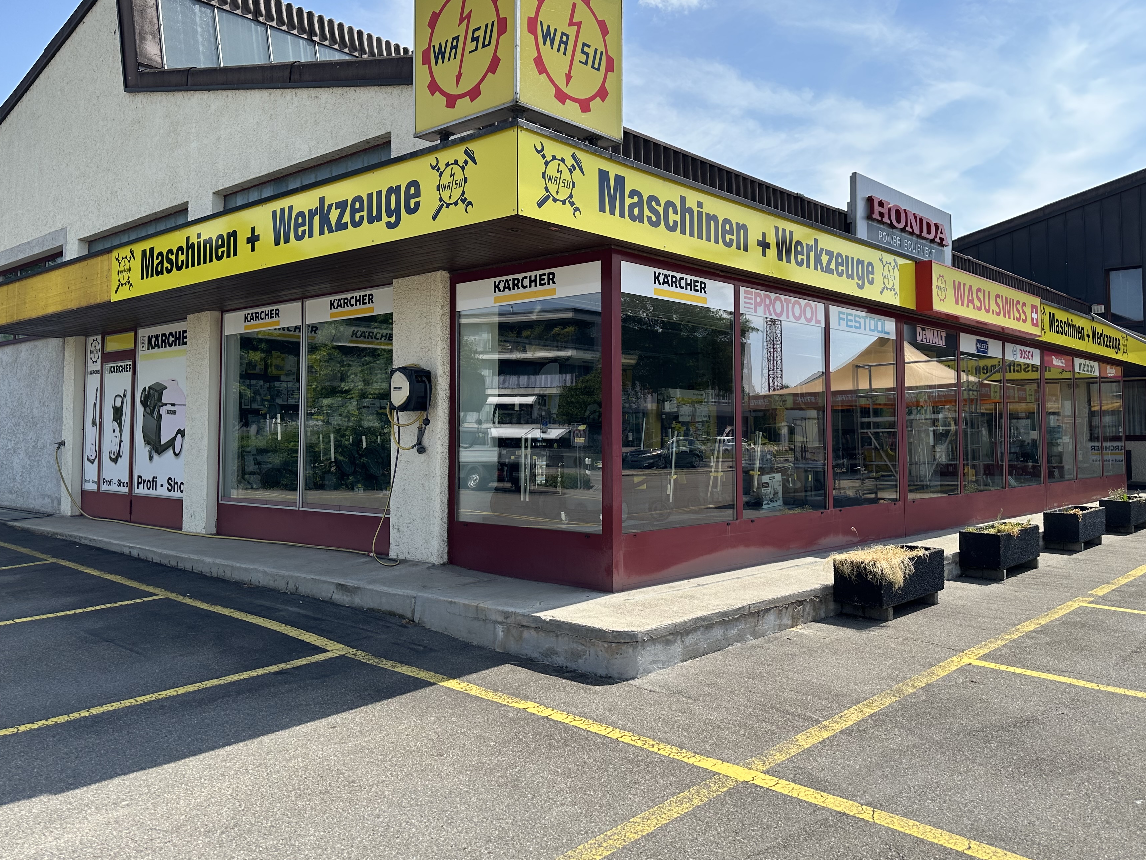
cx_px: 596
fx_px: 927
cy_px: 378
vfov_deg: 49.6
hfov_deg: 63.4
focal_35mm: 28
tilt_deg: +3.3
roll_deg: -0.4
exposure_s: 1/3717
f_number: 1.78
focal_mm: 6.86
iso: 80
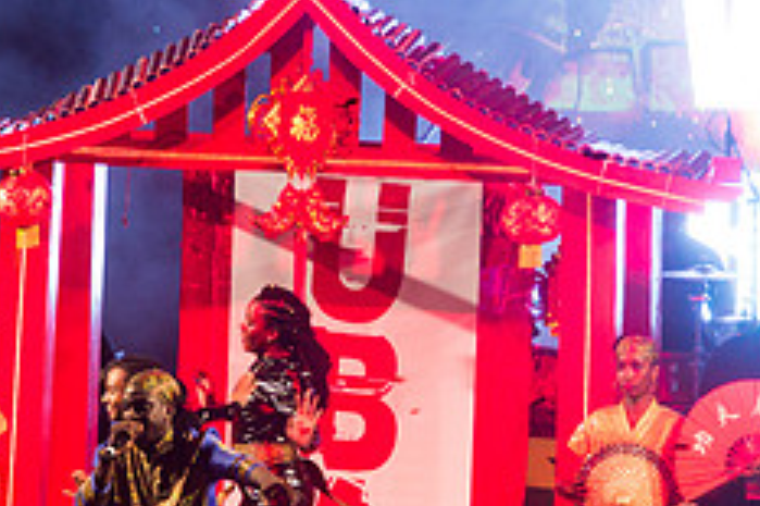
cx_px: 300
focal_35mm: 696
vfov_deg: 2.0
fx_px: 14682
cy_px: 287
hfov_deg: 3.0
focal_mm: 280
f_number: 5.6
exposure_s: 1/200
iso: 3200
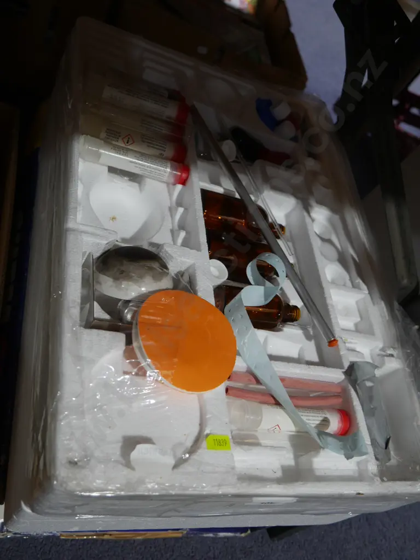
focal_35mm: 32
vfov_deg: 56.8
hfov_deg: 44.2
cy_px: 280
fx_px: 518
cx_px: 210
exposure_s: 1/60
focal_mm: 16
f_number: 3.6
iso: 250
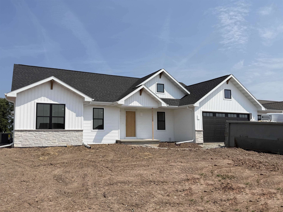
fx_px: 196
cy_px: 106
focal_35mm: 24
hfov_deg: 71.6
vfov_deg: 56.8
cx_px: 142
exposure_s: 1/7353
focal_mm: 6.76
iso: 80
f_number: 1.78
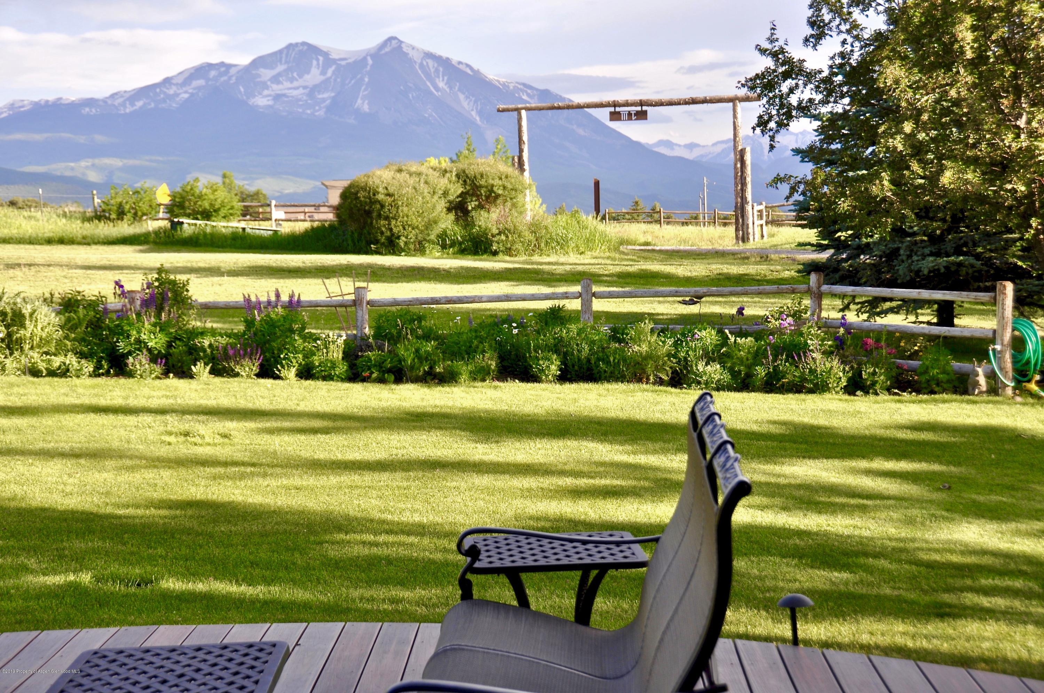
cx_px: 522
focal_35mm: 66
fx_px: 1911
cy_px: 346
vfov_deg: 20.6
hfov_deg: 30.5
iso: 200
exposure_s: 1/200
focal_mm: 44
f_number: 7.1
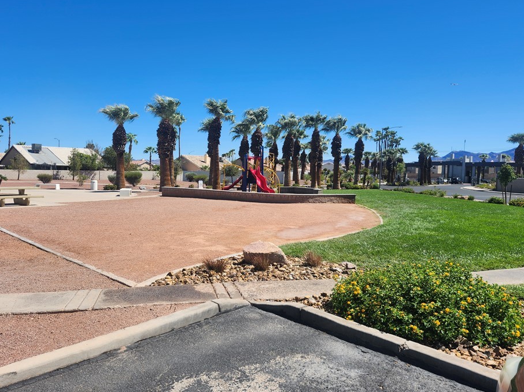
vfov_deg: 53.0
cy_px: 188
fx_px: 393
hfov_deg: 67.2
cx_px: 240
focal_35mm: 26
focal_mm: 5.54
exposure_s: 1/1751
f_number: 1.8
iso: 25
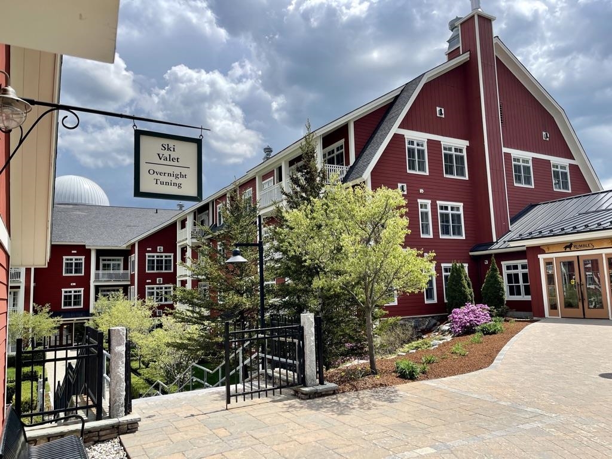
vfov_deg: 53.1
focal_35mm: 26
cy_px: 230
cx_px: 306
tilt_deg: +6.5
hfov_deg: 67.3
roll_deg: +2.1
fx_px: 460
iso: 32
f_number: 1.6
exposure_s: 1/4348
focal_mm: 5.1
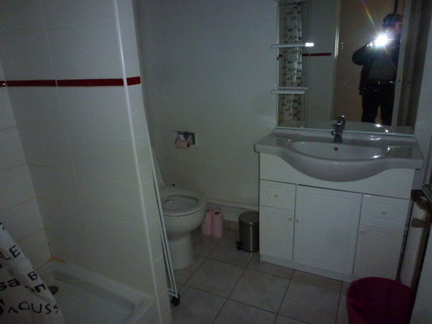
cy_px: 162
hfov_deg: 71.6
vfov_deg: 56.8
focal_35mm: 24
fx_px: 300
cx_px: 216
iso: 400
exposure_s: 1/60
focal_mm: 4.3
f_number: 3.3
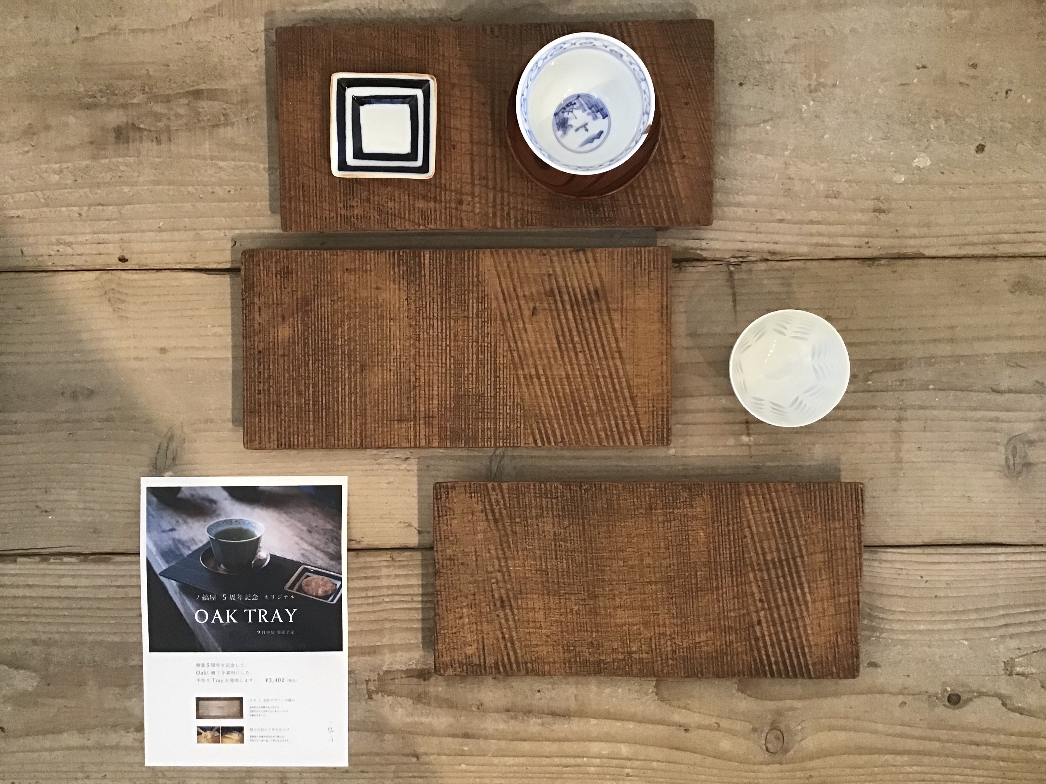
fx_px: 937
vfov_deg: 45.4
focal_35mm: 31
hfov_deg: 58.4
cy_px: 392
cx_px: 523
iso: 200
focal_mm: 3.3
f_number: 2.4
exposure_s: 1/33
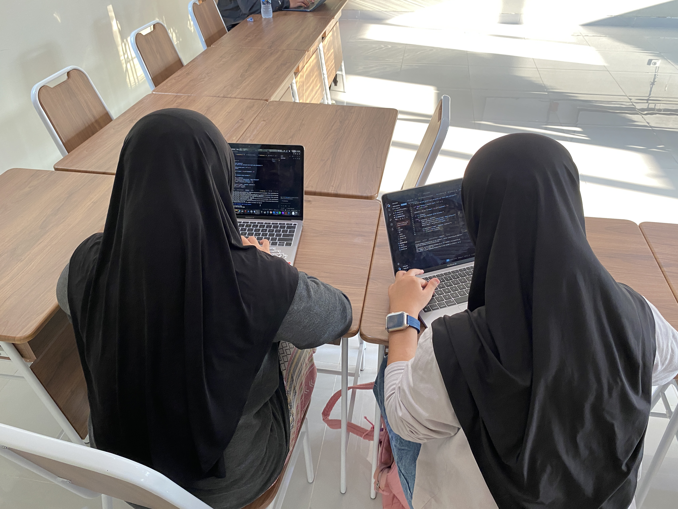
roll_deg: +1.0
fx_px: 509
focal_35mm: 26
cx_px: 339
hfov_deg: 67.3
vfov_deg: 53.1
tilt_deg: -35.3
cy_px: 254
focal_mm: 4.25
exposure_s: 1/89
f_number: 1.8
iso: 125
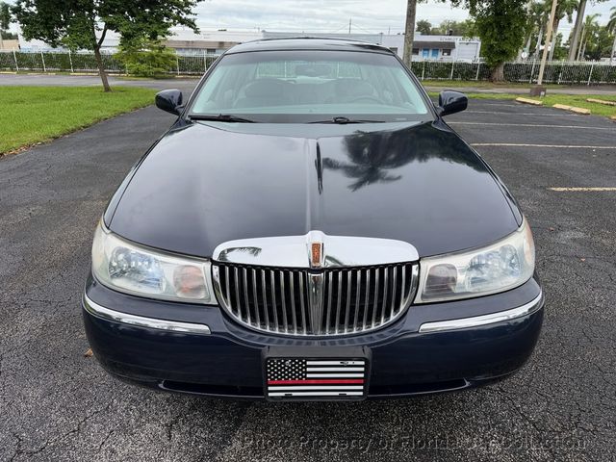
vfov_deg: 56.8
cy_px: 231
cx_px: 308
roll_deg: -1.2
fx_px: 427
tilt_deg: -21.8
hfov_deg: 71.6
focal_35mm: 24
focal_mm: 6.76
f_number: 1.78
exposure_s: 1/1689
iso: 80
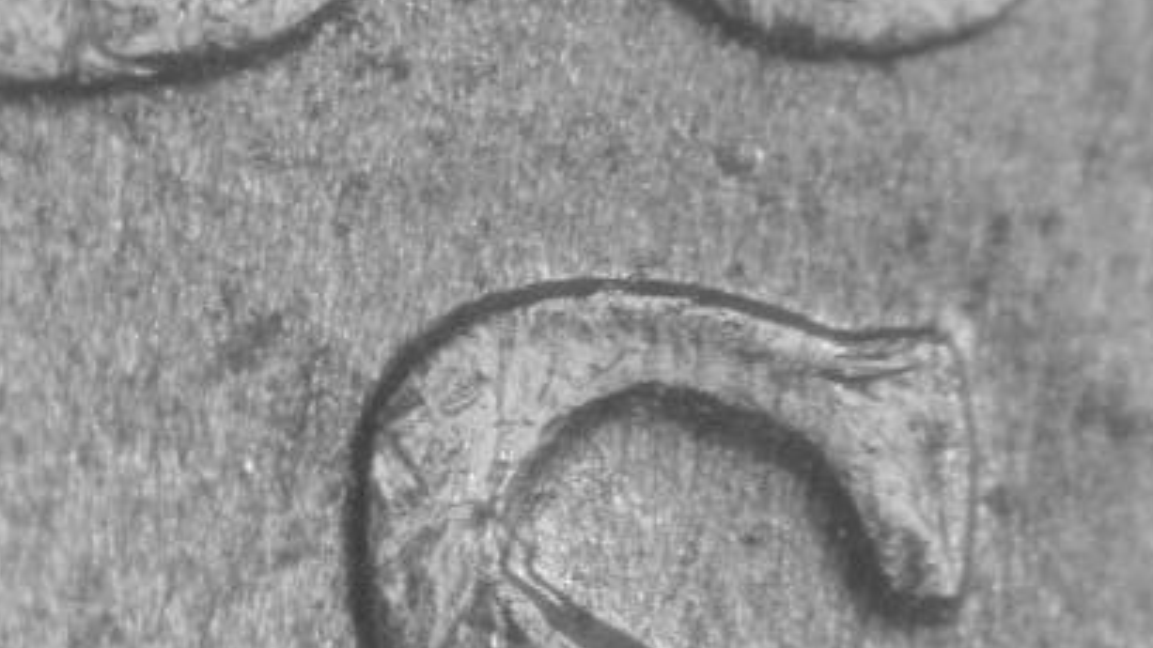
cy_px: 654
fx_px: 7826
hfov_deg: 8.4
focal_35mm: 256
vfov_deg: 4.7
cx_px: 609
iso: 100
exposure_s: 1/10.6
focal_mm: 31.1
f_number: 5
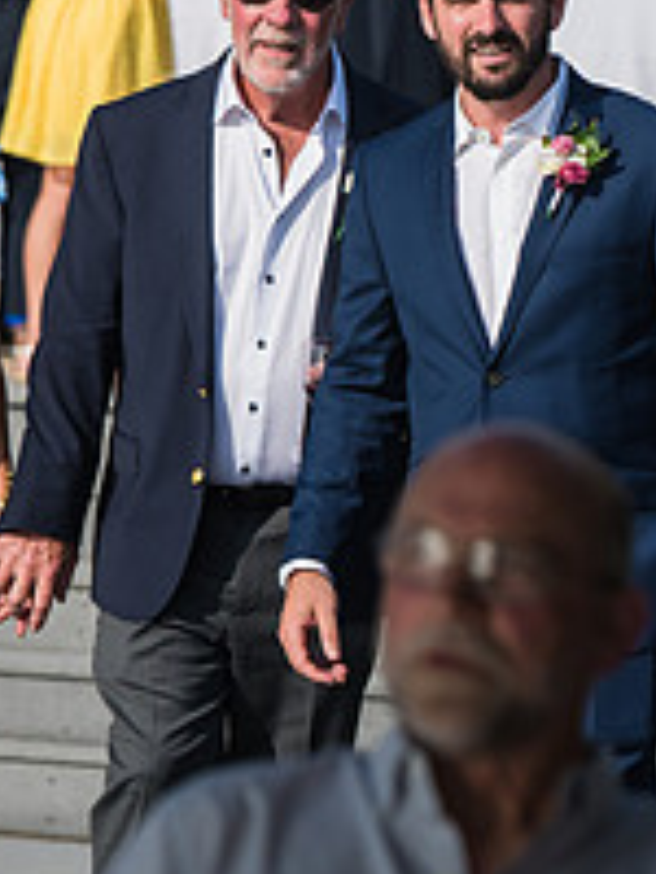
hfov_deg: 3.5
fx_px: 10663
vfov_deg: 4.7
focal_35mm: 422
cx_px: 345
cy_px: 197
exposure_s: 1/3200
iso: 200
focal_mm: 130
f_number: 4
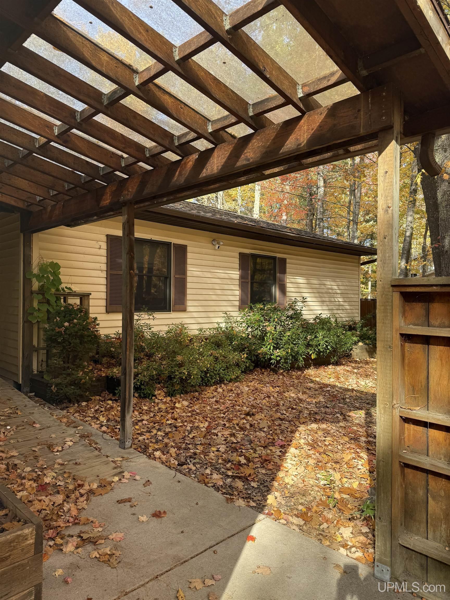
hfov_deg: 56.8
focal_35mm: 24
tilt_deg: +0.8
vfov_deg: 71.6
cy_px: 300
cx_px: 225
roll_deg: +0.8
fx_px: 416
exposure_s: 1/491
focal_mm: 6.76
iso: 80
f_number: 1.78
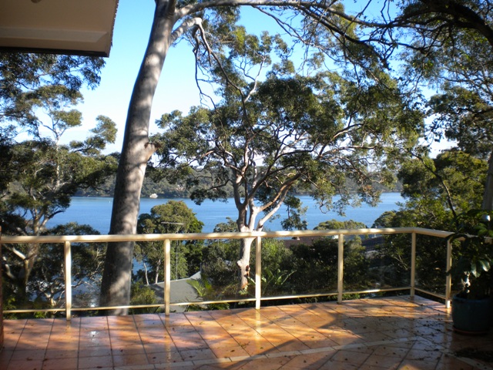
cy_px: 185
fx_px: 498
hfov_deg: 52.6
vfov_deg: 40.7
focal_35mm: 35
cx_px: 246
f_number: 4.6
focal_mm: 6.3
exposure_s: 1/329
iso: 113
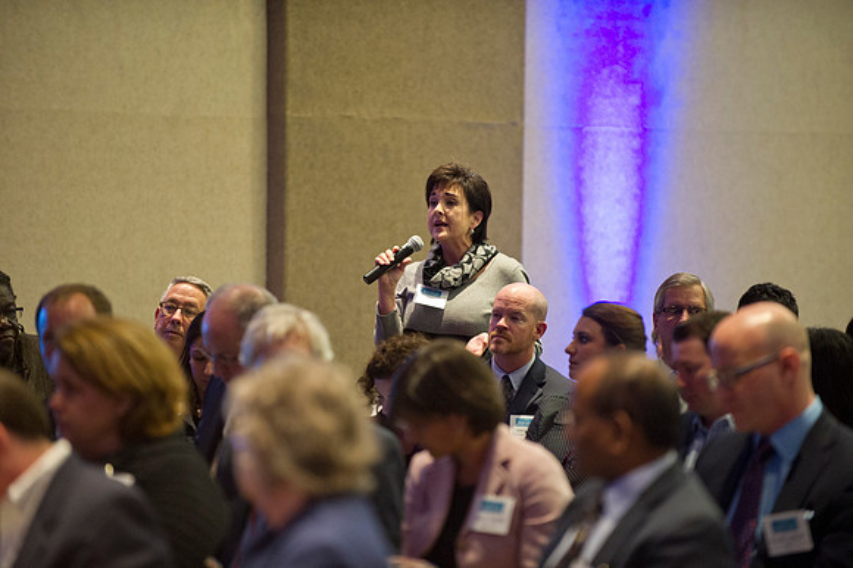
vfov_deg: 6.9
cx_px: 426
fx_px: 4736
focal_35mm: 200
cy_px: 284
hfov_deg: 10.3
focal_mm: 200
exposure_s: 1/80
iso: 2500
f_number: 2.8
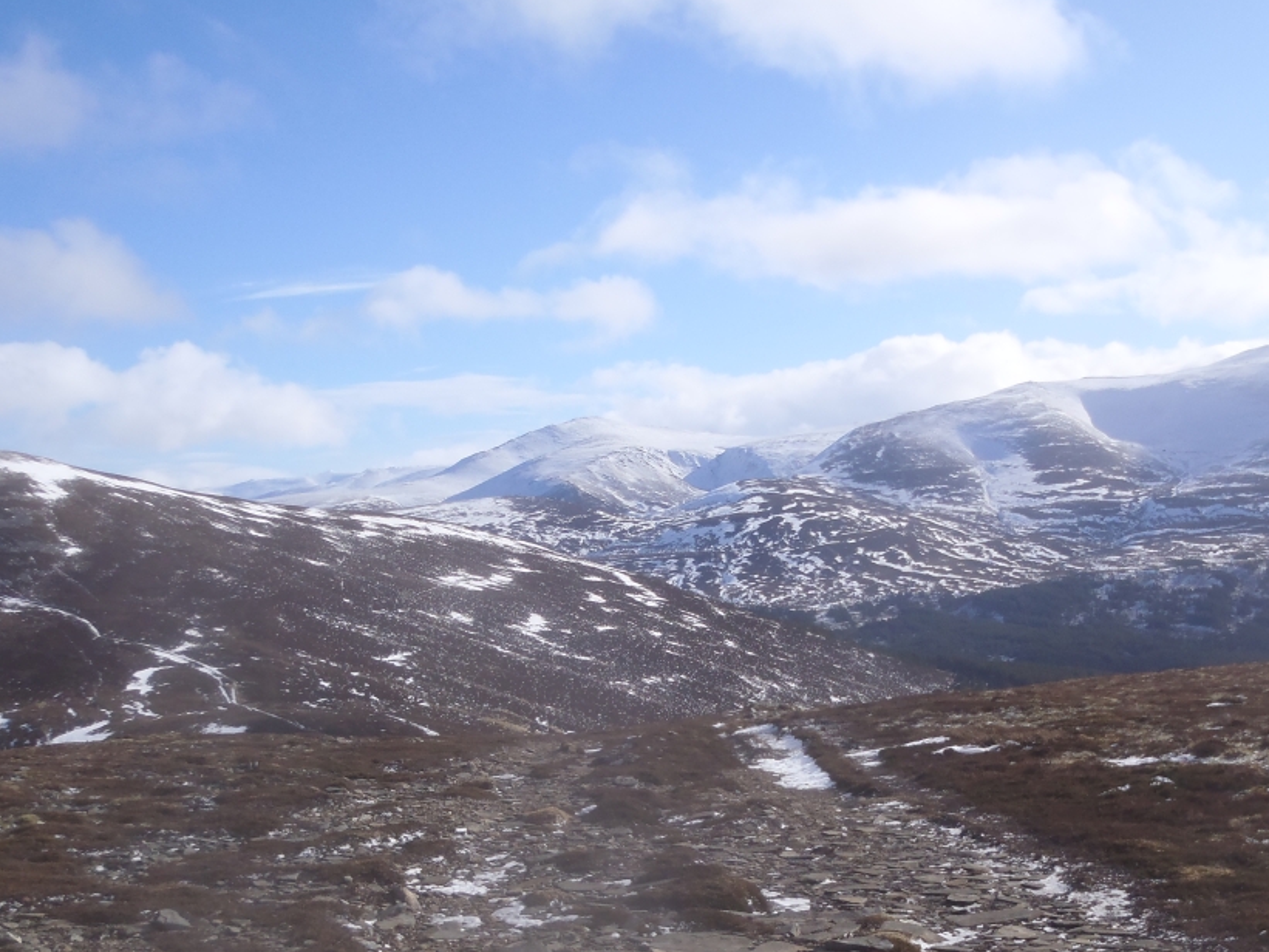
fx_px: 1723
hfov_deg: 40.4
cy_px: 552
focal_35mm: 47
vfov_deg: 30.8
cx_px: 662
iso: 80
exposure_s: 1/500
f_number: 5
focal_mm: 6.53
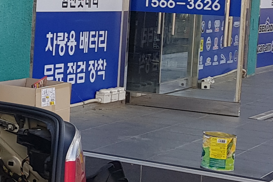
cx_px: -216
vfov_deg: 11.1
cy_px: 18
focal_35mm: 123
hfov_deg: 14.6
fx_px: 933
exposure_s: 1/432
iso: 40
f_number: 1.7
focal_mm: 4.3
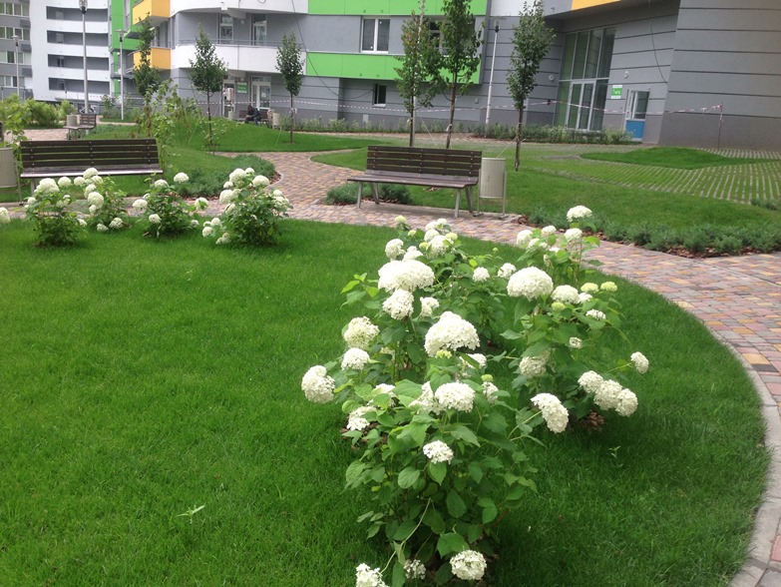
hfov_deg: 55.3
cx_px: 390
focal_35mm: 33
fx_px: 745
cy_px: 294
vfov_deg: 43.0
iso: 50
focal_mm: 4.13
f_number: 2.4
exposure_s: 1/258
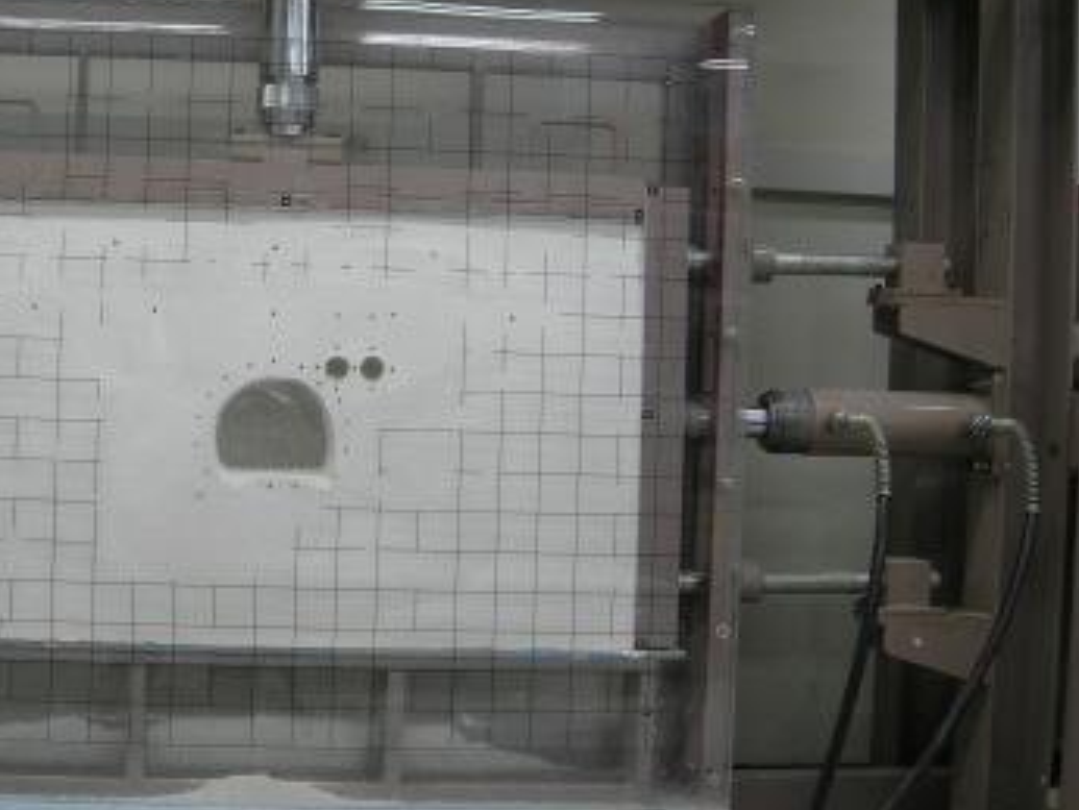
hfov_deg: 34.5
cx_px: 322
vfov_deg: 26.5
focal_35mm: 55
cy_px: 349
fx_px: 1715
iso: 64
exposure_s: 1/25.3
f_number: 2.8
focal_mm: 7.8
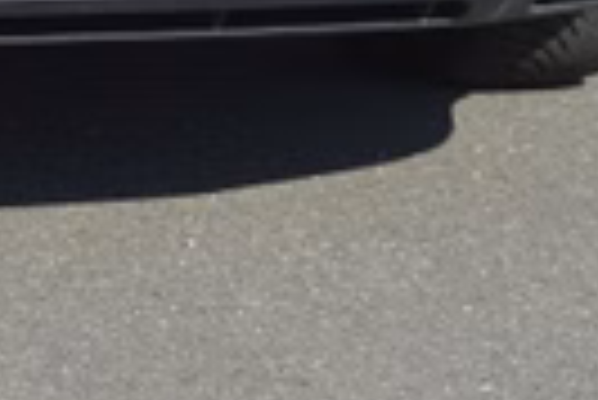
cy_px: -440
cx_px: -400
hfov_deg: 6.7
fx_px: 5039
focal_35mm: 303
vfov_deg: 4.5
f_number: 9
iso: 100
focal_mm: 42
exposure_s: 1/320
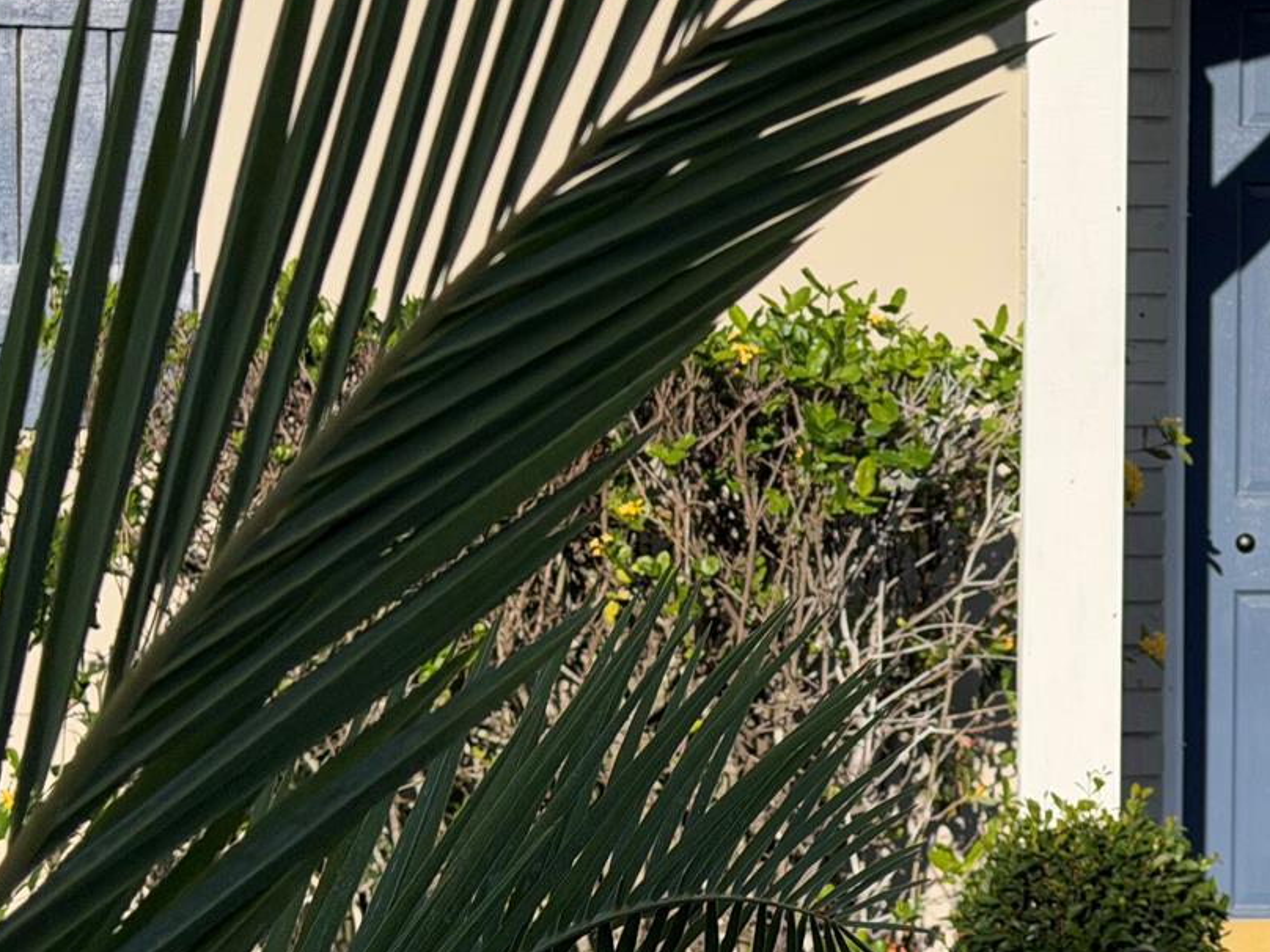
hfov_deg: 20.1
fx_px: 3485
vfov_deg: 15.5
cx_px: 1250
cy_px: 319
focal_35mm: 95
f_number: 1.78
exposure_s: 1/5587
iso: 64
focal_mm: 6.76
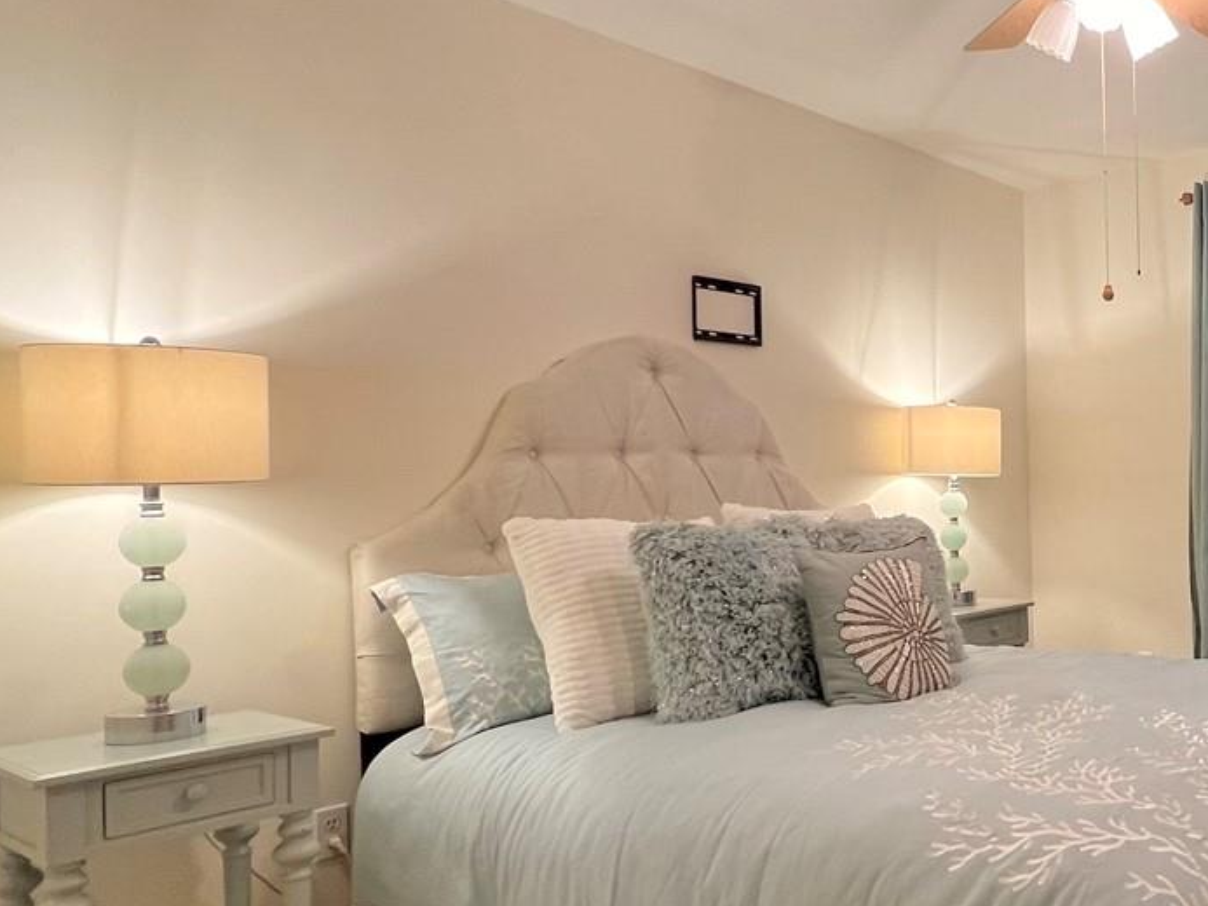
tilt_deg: -0.2
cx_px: 1055
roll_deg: +0.6
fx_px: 1047
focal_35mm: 30
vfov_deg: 46.8
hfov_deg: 53.5
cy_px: 477
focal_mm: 1.57
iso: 160
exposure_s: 1/60
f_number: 1.8
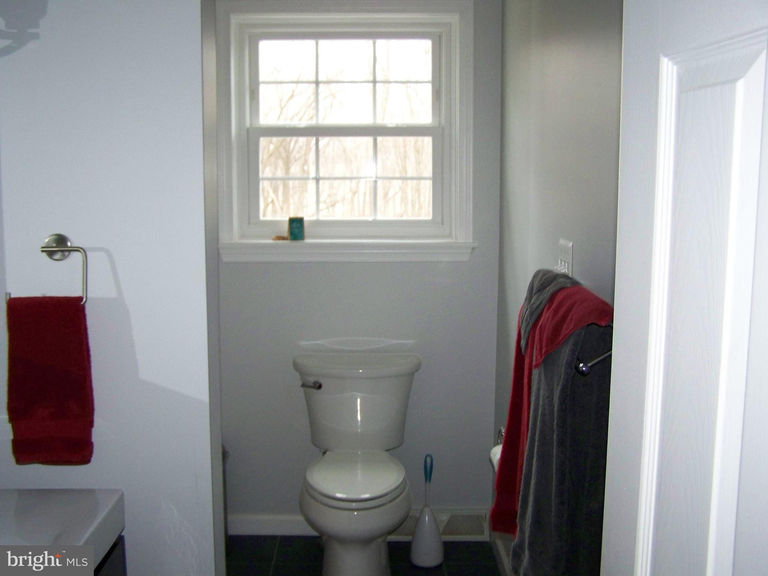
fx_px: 843
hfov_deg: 49.0
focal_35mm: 38
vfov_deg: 37.7
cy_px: 288
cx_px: 384
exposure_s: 1/30
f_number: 2.8
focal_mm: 6.3
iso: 200
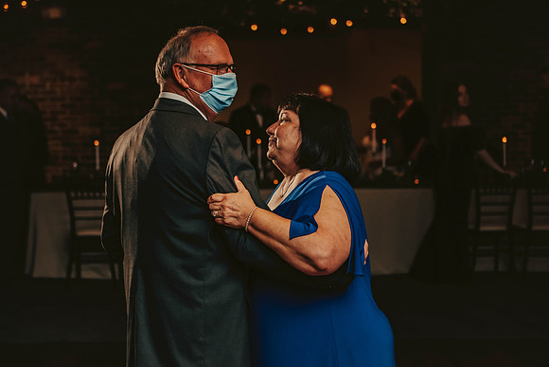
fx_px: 946
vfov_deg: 21.9
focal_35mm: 62
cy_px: 184
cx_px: 274
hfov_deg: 32.4
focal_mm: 62
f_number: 3.2
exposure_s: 1/200
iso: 2000
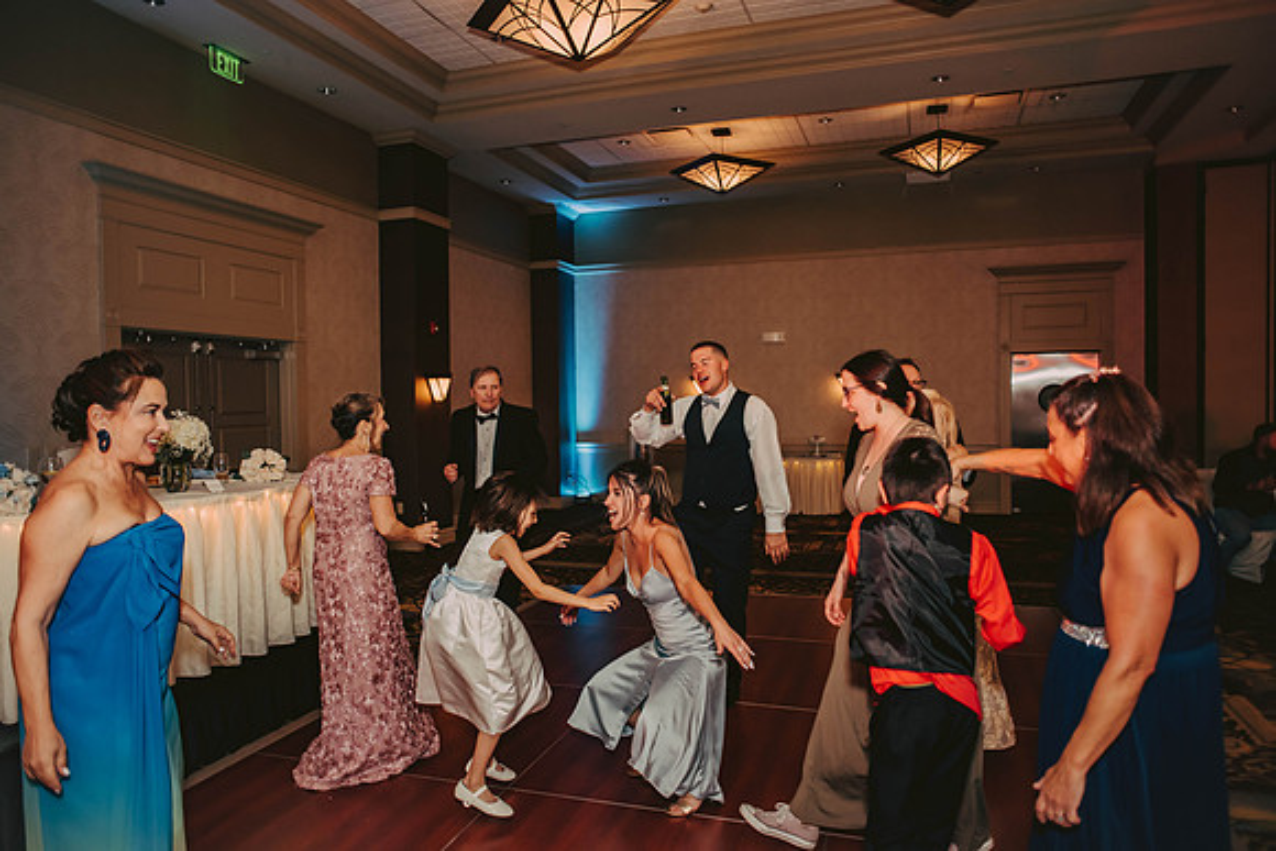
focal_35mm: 24
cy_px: 426
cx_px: 638
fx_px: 851
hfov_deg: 73.7
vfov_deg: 53.2
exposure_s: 1/125
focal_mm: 24
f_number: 2.8
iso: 800
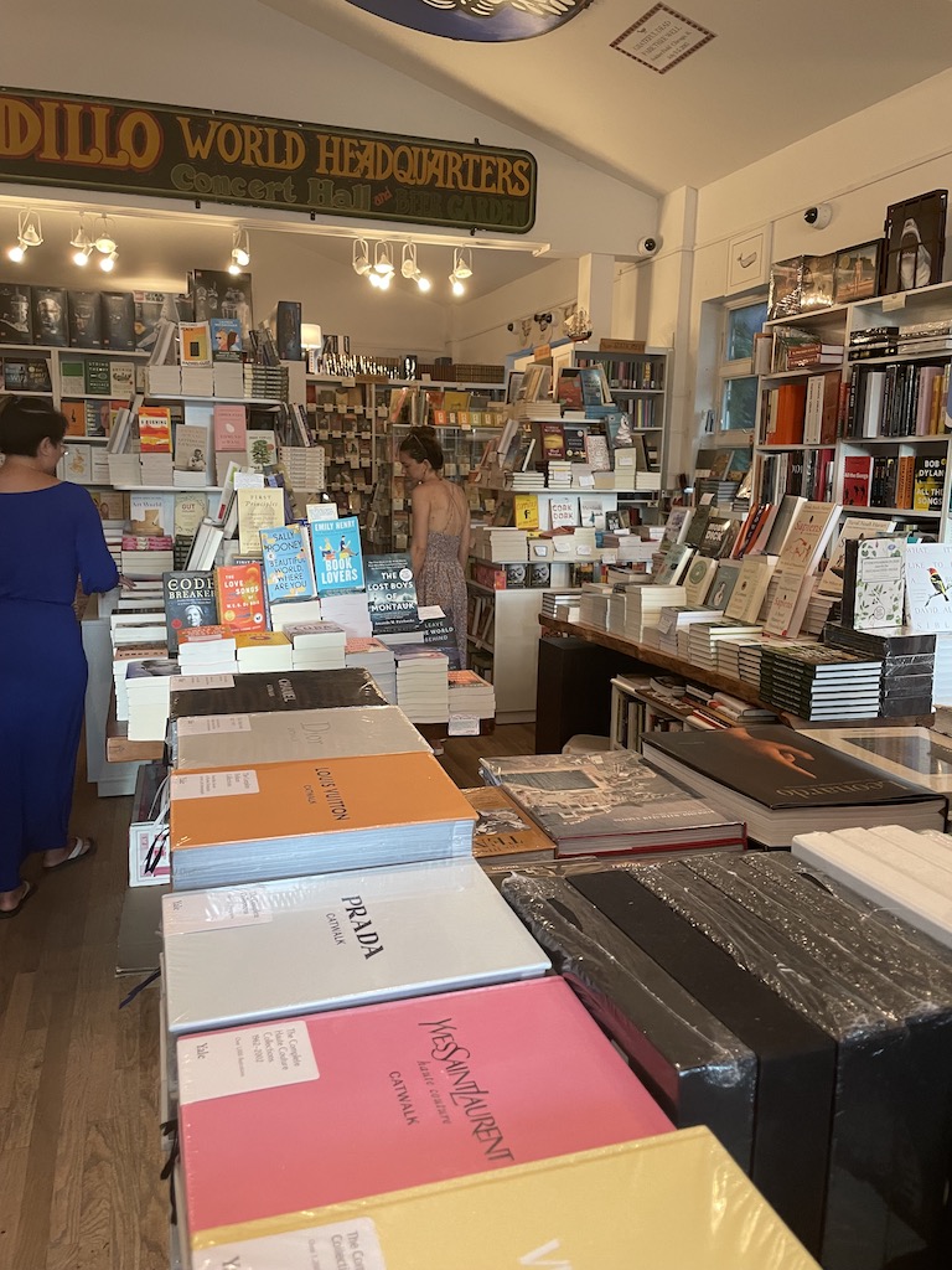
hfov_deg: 53.1
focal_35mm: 26
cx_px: 476
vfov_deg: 67.3
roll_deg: -0.2
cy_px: 635
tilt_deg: -8.1
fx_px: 953
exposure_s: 1/60
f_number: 1.6
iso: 160
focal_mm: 4.2
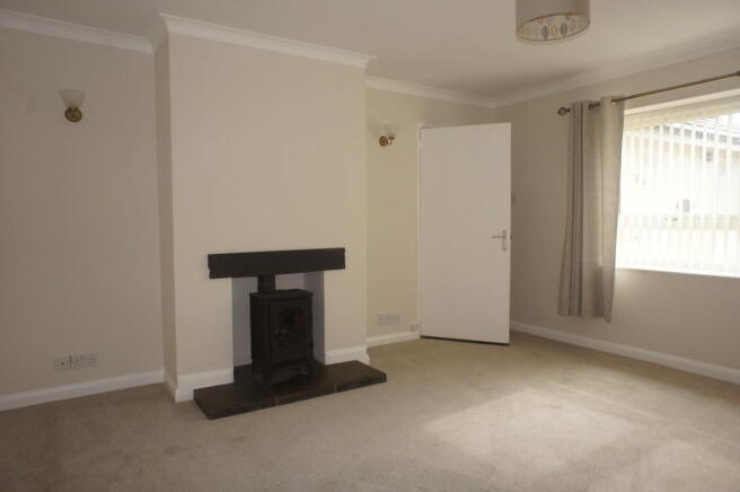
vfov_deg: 53.0
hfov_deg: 73.8
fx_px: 493
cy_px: 246
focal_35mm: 24
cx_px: 370
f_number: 6.3
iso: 800
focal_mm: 16
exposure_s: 1/100
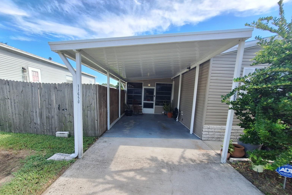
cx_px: 146
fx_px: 114
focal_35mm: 14
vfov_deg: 80.6
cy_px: 112
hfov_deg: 104.3
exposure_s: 1/1082
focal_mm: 1.74
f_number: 2.2
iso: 40
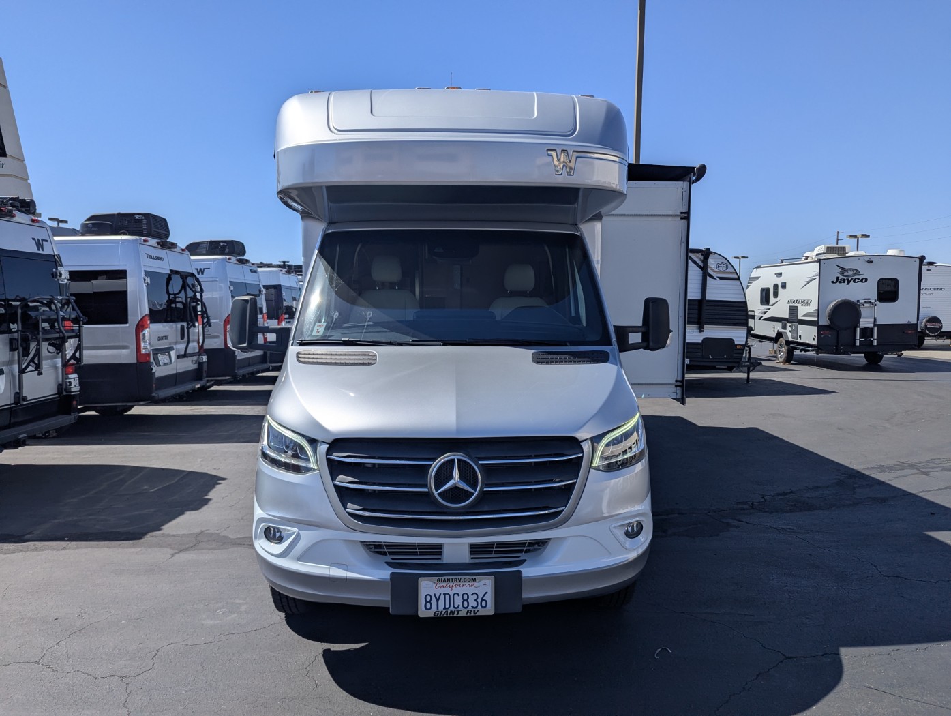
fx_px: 660
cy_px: 358
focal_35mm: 24
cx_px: 476
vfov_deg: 56.9
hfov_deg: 71.5
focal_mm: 6.81
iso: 47
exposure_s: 1/4049
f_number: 1.85
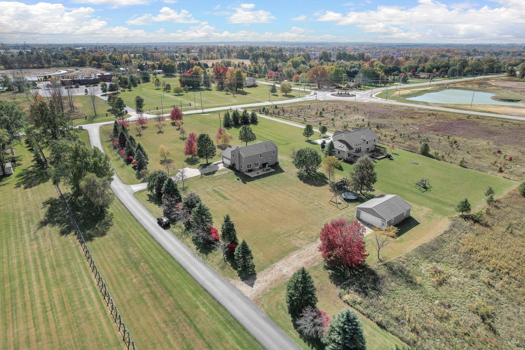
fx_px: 321
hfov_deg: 78.6
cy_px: 175
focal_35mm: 22
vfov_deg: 57.2
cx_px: 262
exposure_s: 1/2000
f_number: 2.8
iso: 200
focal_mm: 8.38
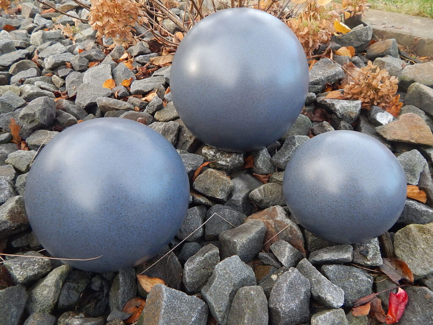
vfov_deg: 58.9
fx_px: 288
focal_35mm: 23
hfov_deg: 73.9
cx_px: 216
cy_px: 162
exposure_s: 1/100
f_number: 3
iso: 125
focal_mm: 4
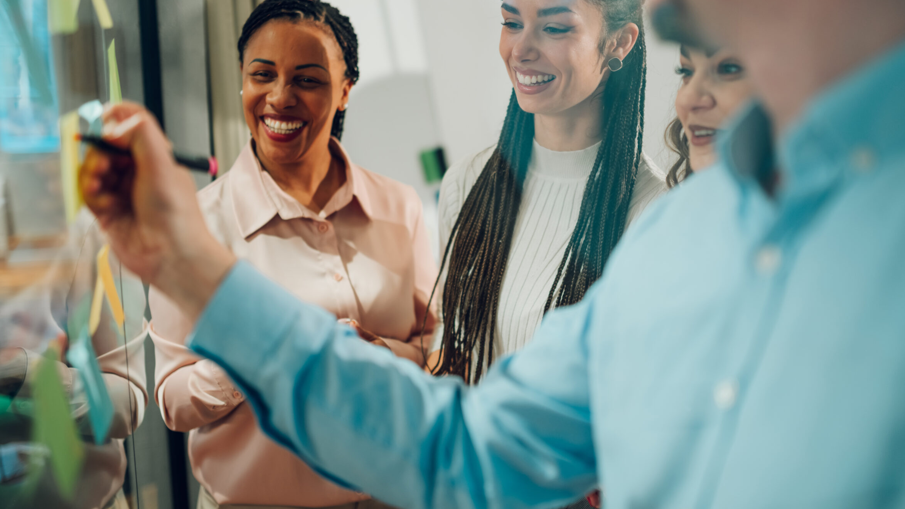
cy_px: 204
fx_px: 960
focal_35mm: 40
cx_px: 487
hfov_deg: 50.4
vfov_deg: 29.6
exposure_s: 1/160
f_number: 1.4
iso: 250
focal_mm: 35
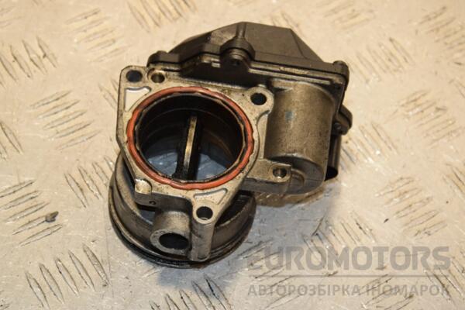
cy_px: 155
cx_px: 232
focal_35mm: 112
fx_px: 1453
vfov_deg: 12.2
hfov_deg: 18.2
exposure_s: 1/200
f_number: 8
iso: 800
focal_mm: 75
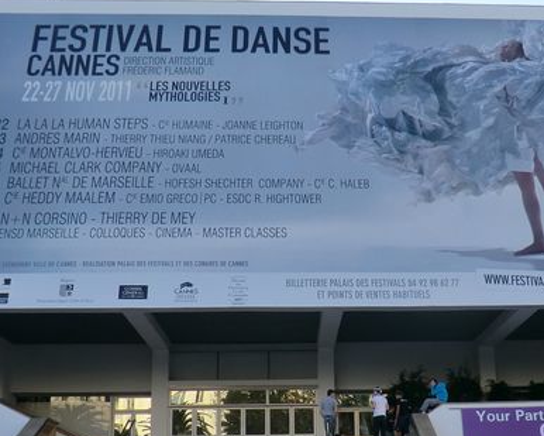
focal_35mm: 55
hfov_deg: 33.9
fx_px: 886
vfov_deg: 27.4
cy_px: 295
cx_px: 350
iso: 64
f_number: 3.6
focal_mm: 6.1
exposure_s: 1/250
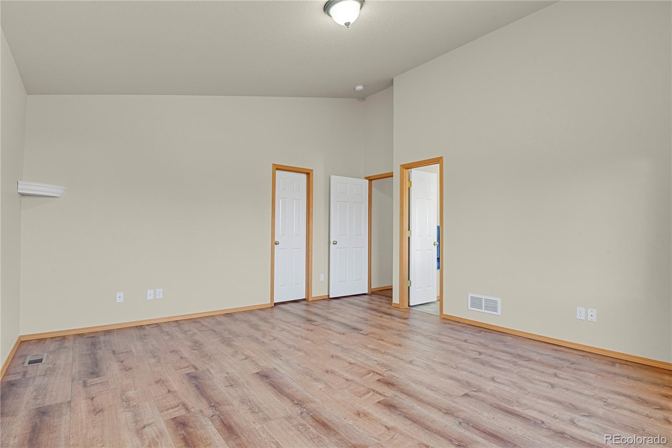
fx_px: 317
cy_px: 224
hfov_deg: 93.3
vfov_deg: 70.4
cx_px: 336
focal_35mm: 17
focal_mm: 17
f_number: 8
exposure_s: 2
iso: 250
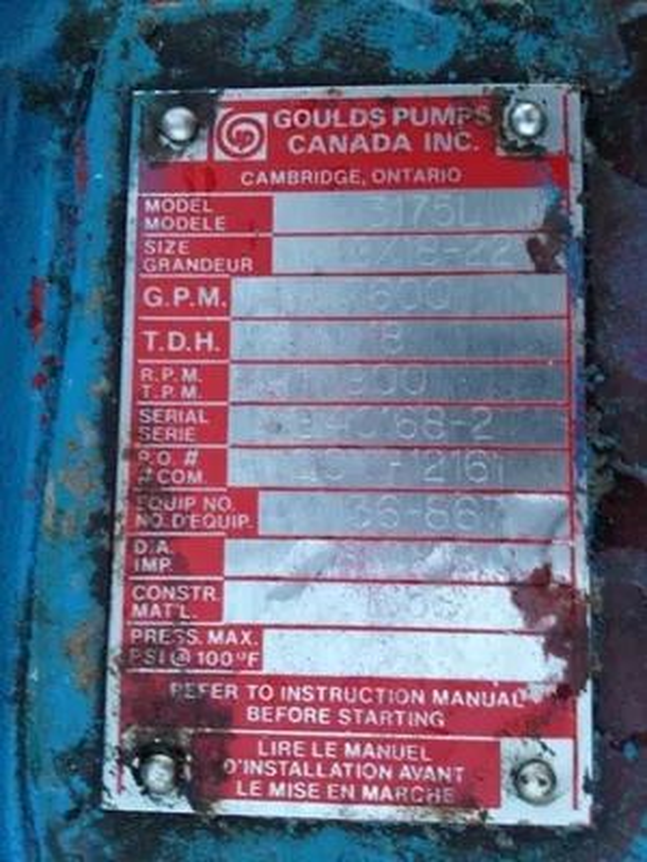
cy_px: 431
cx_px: 324
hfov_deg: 40.7
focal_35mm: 35
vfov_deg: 52.6
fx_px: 872
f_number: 2.4
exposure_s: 1/30
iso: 50
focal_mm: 4.28
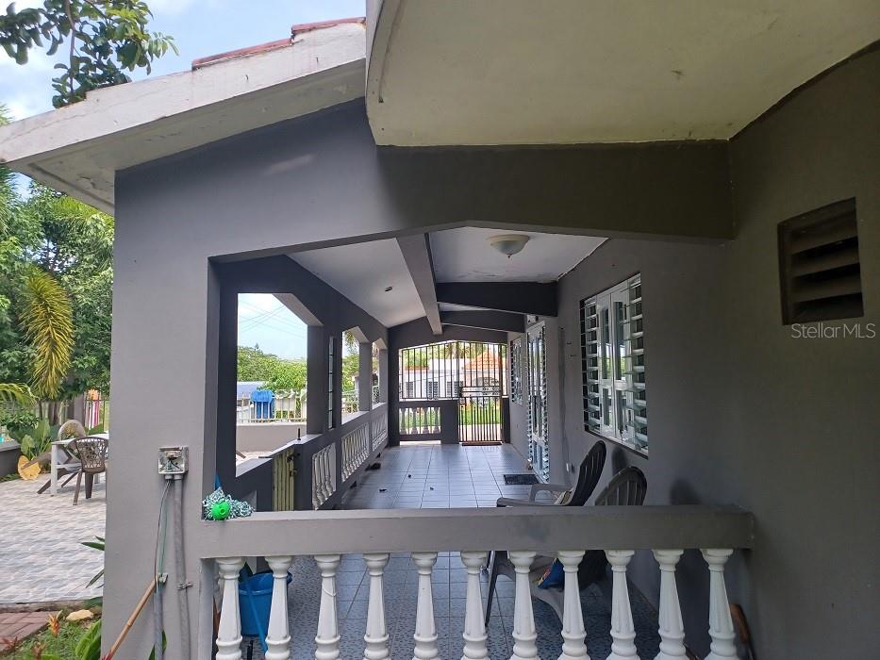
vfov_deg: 54.9
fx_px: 636
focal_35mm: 25
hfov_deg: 69.4
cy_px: 330
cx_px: 440
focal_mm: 4.6
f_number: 1.8
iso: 50
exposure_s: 1/100
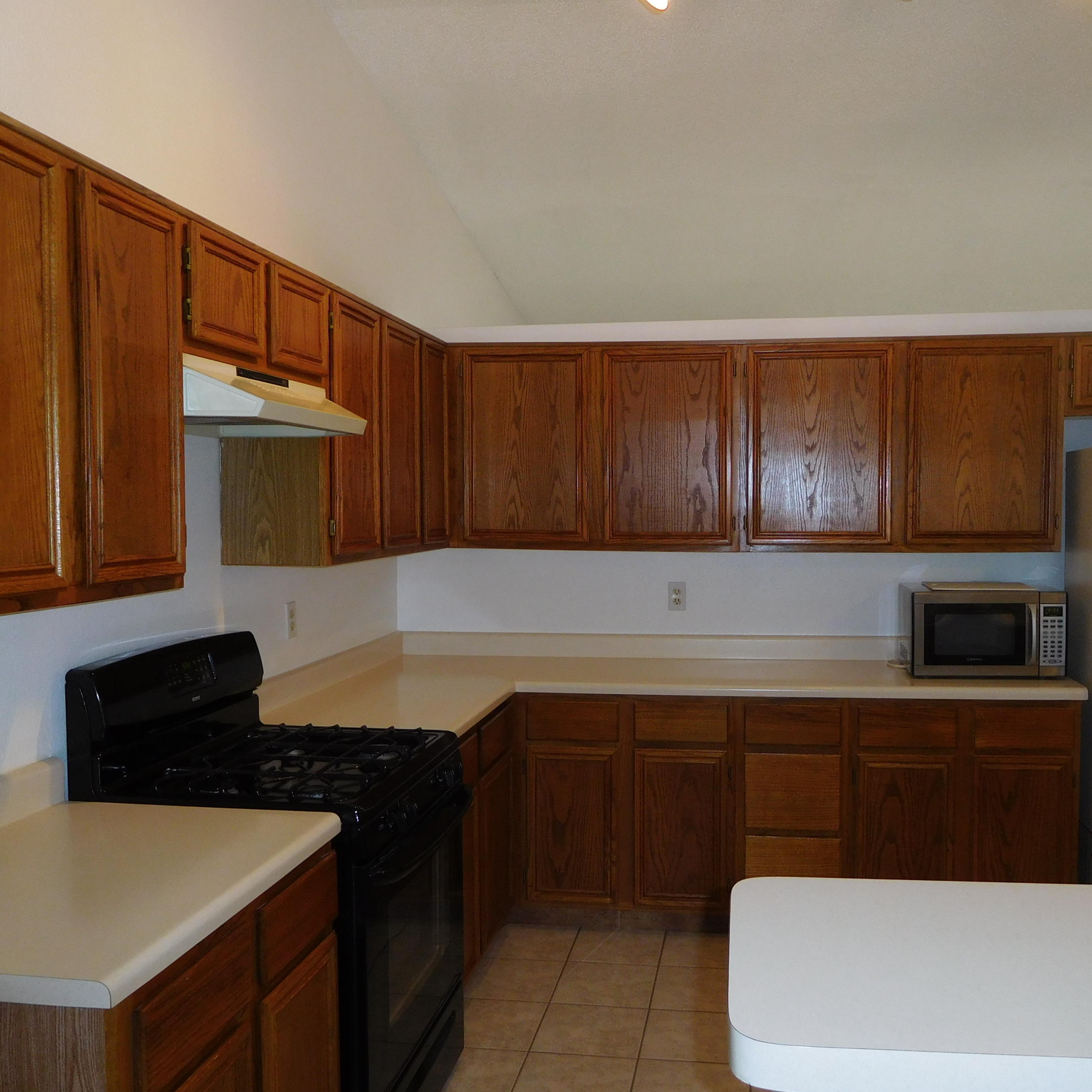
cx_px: 614
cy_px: 555
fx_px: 1071
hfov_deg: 53.9
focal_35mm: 30
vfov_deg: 54.0
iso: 200
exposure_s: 1/30
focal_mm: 4.5
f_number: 3.4
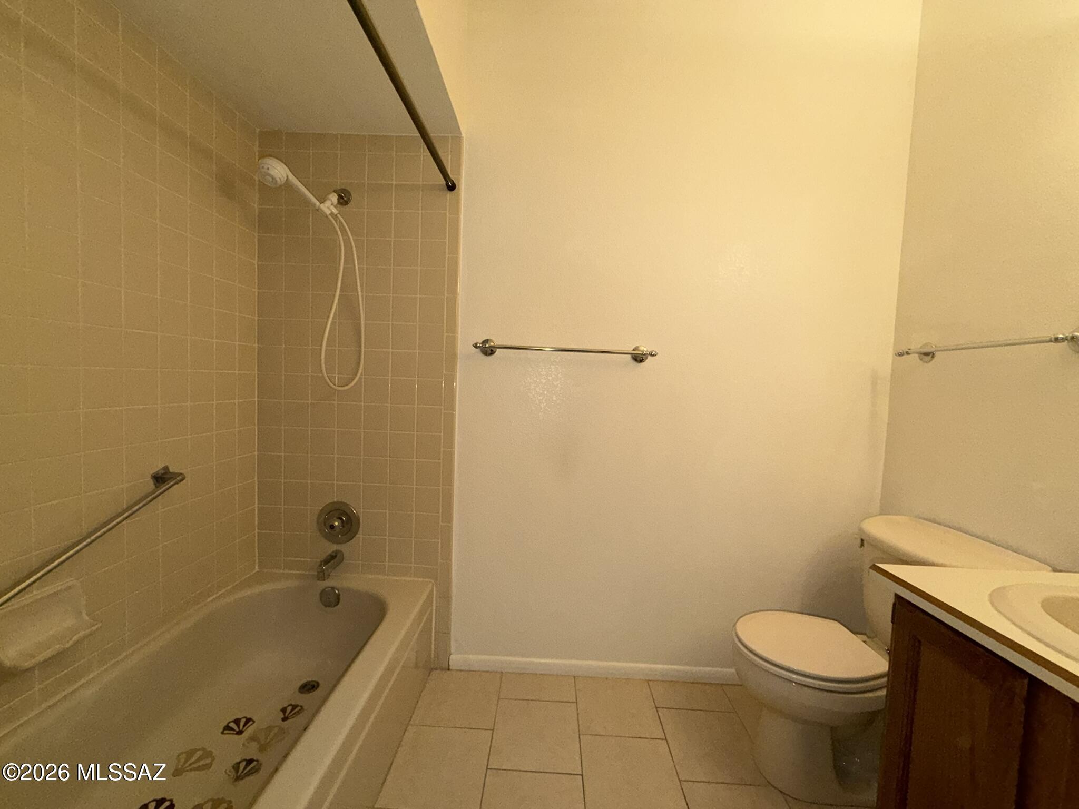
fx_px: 436
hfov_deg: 102.1
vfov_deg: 85.7
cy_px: 404
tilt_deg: -3.3
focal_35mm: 14
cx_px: 540
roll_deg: -2.1
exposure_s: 1/120
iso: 160
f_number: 2.2
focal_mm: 2.22
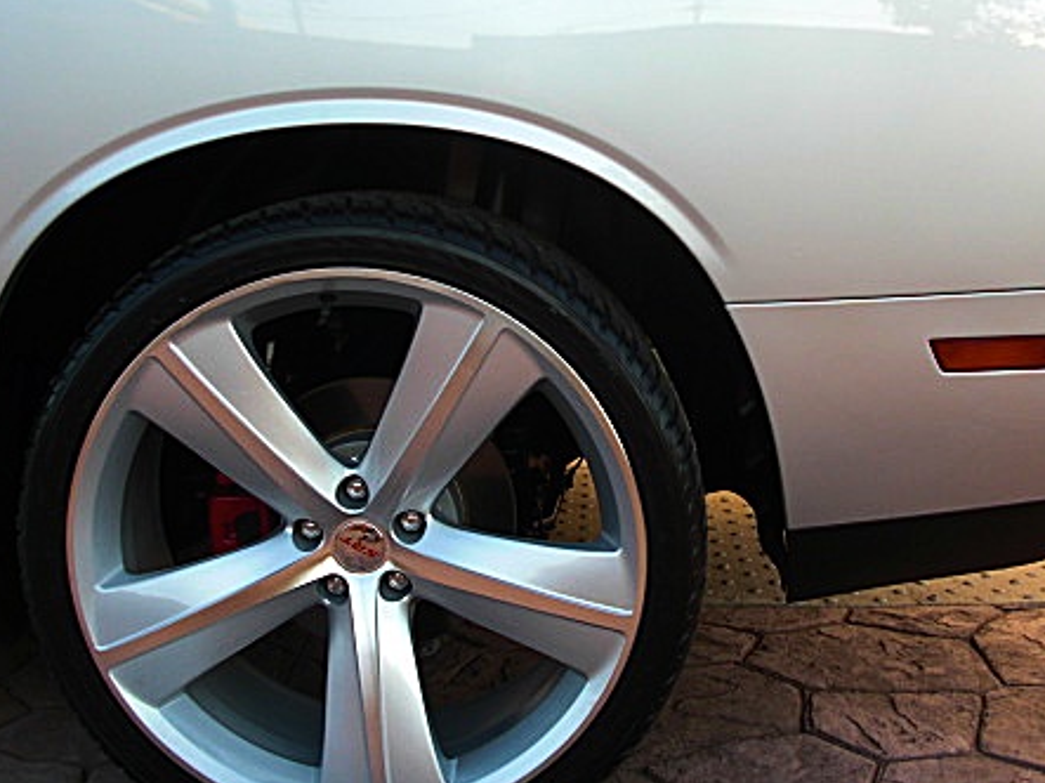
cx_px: 613
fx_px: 1569
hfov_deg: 36.7
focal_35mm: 52
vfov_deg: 28.0
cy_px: 335
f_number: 2.8
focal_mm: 6.3
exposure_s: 1/100
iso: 50
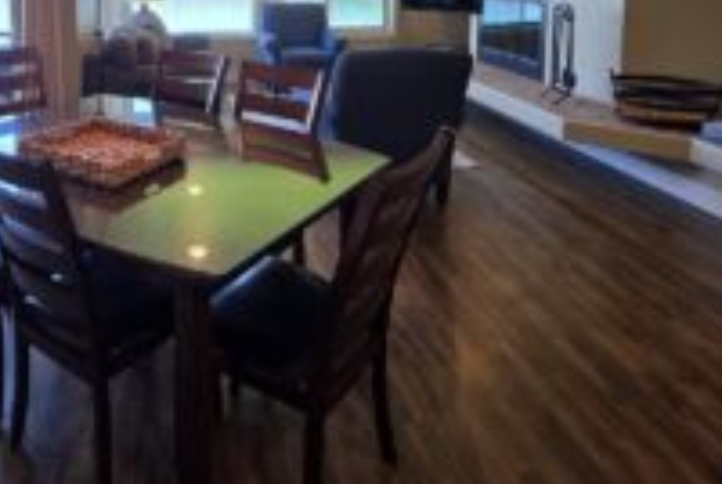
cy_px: 18
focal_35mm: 27
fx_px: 542
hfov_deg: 65.0
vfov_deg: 42.6
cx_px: 224
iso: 80
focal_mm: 2.2
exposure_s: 1/120
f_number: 1.9
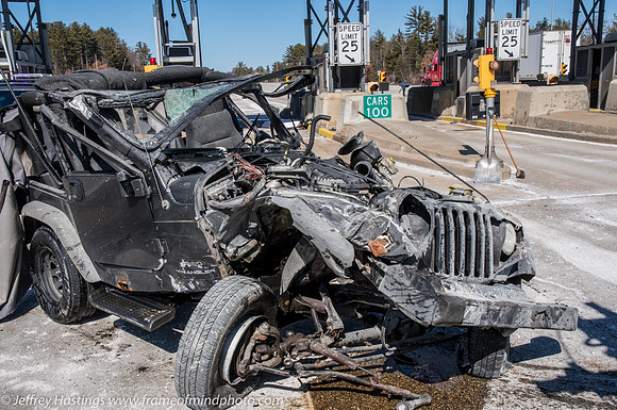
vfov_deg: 35.3
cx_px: 308
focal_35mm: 38
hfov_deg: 51.2
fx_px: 644
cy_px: 205
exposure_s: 1/250
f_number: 20
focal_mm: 25
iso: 400
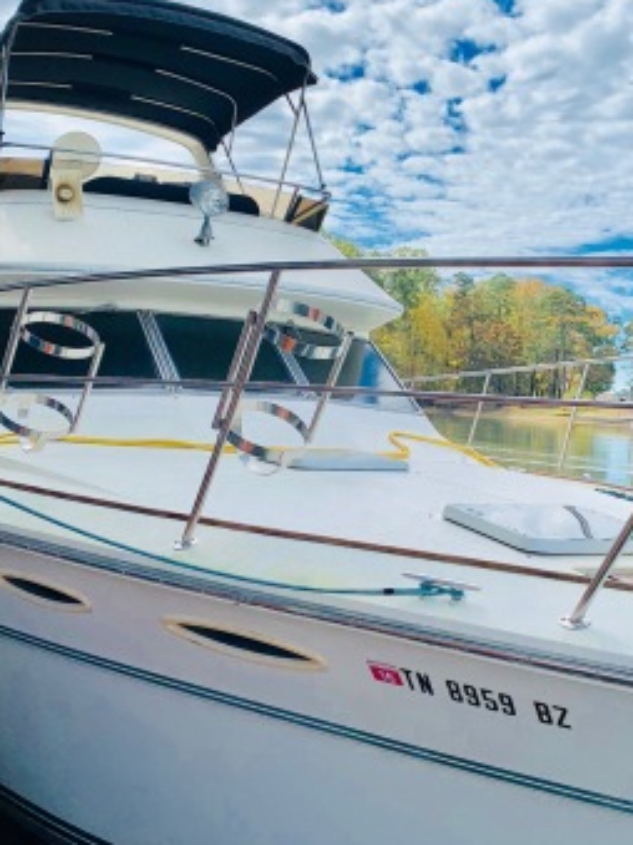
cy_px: 416
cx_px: 376
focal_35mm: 46
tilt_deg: +0.2
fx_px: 1122
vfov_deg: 41.3
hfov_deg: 31.4
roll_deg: -4.8
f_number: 1.8
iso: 25
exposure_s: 1/3650
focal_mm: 4.25
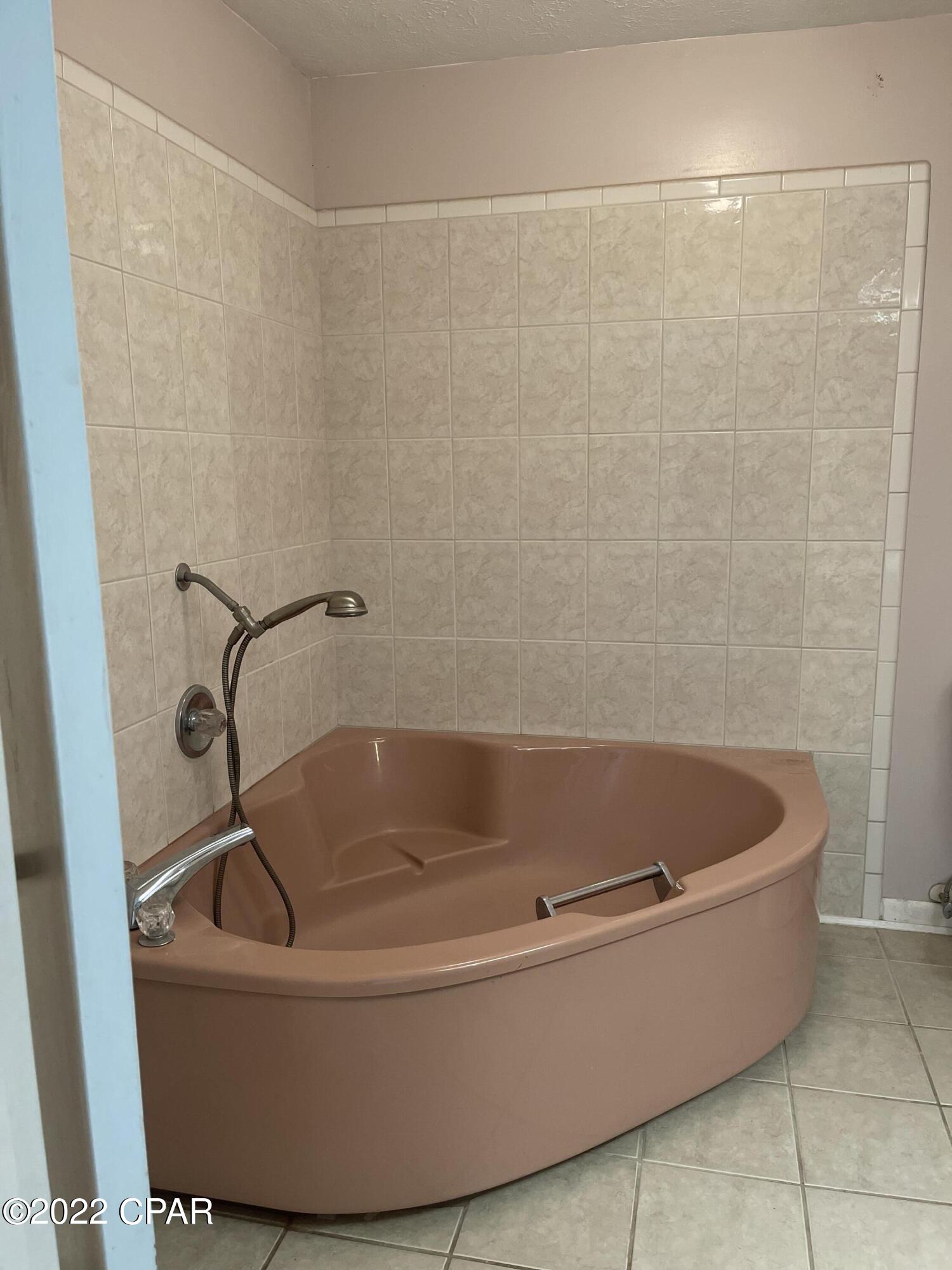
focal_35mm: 26
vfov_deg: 67.3
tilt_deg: -10.2
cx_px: 476
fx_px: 953
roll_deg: +0.4
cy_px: 635
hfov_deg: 53.1
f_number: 1.6
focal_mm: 5.1
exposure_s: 1/60
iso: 320
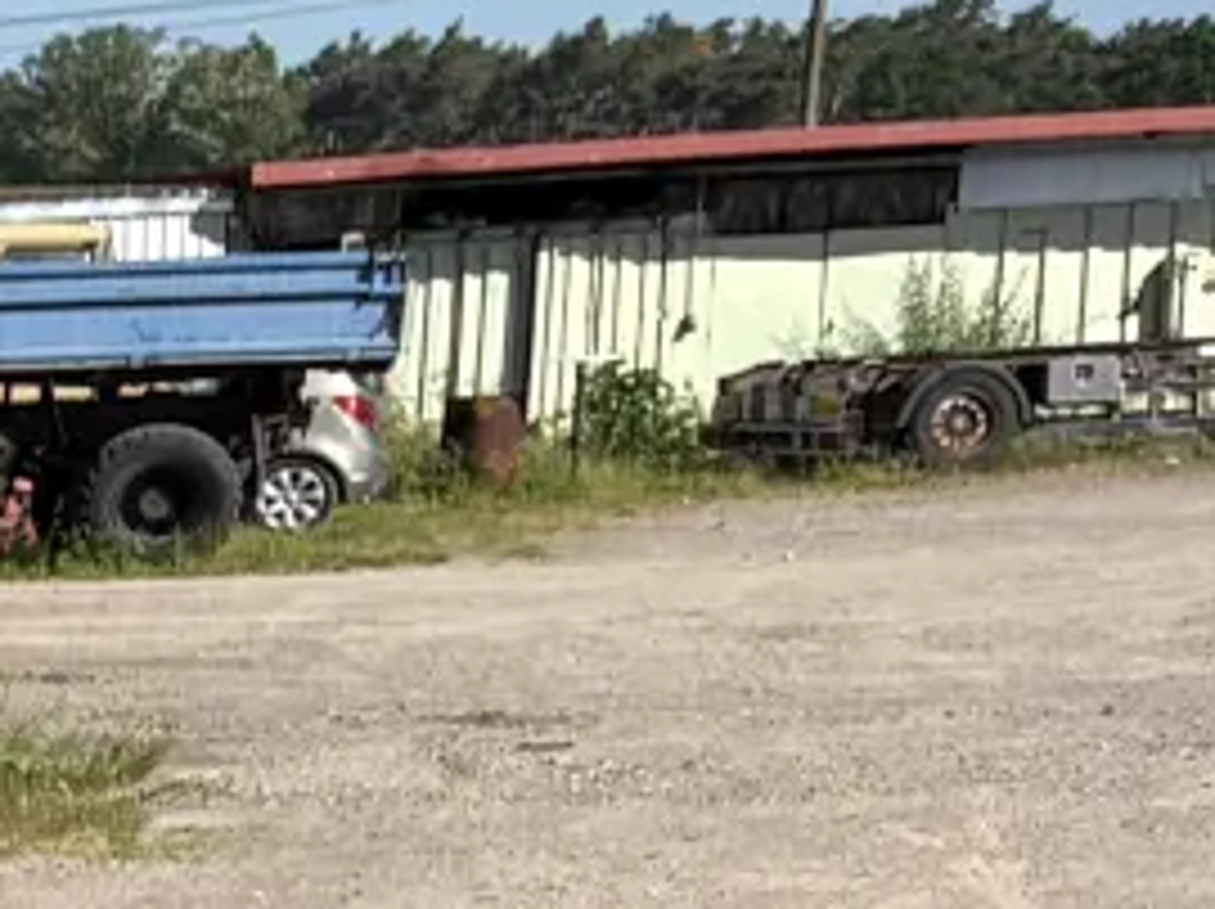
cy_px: 1818
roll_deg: +3.9
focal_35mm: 185
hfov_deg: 8.3
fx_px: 6488
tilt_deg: -12.6
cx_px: -2943
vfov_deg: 7.7
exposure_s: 1/2865
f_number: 1.6
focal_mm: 5.96
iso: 50
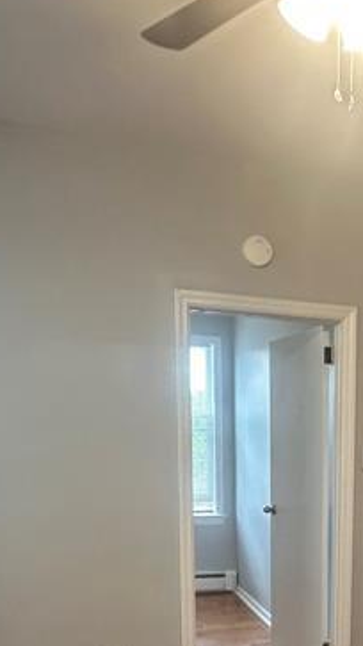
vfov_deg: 43.5
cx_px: 377
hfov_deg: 26.0
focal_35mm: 43
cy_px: 573
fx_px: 736
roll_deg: -2.0
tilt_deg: -9.6
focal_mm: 2.22
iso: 250
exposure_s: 1/60
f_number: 2.2
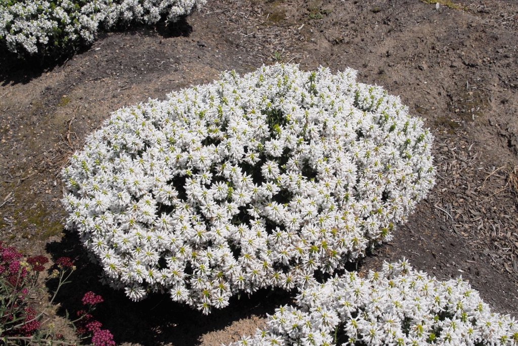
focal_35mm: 45
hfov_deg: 43.6
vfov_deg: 29.9
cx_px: 259
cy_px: 173
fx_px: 648
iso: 400
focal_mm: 30
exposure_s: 1/800
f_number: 14
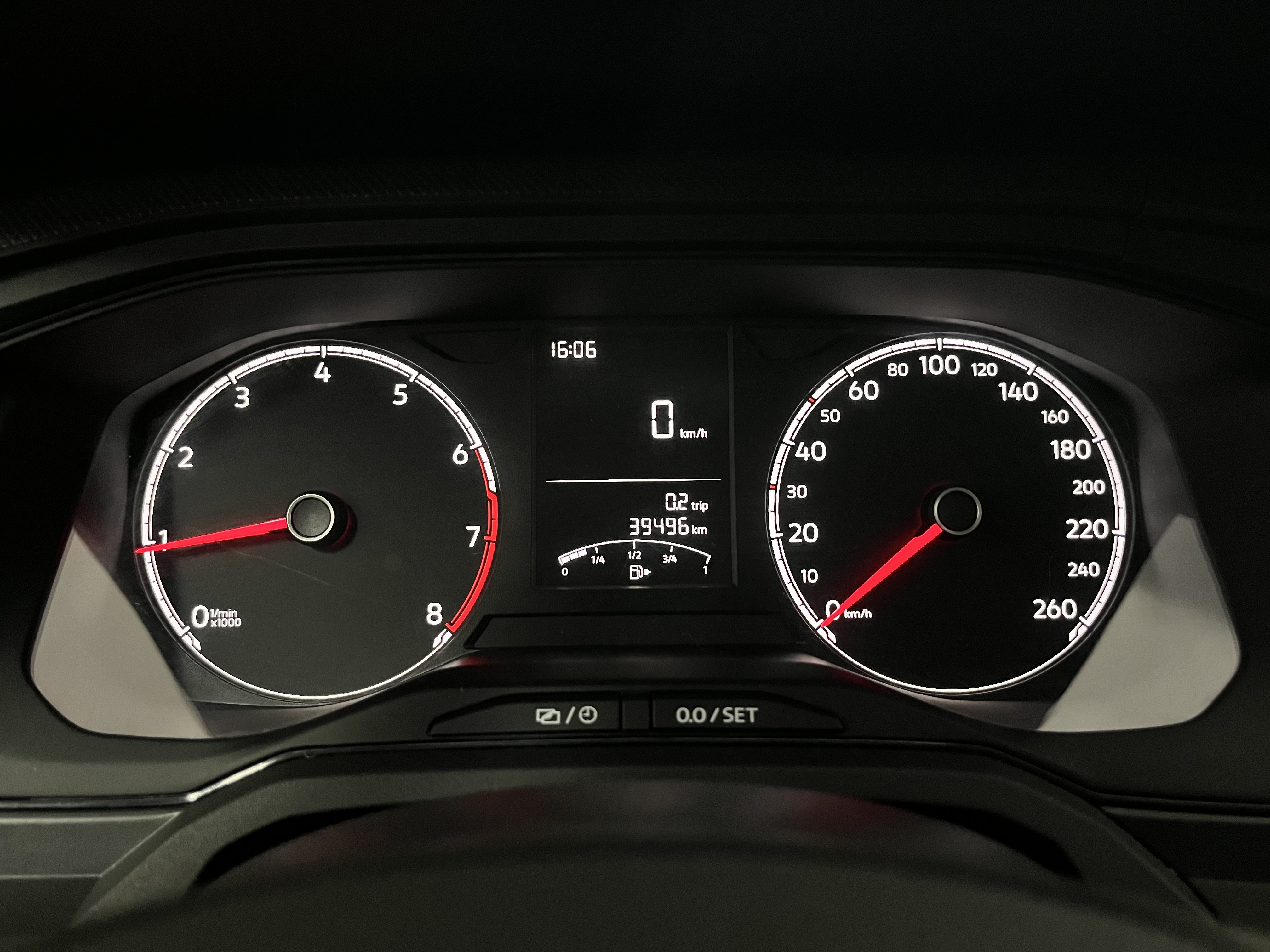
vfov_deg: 53.1
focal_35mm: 26
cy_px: 476
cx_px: 635
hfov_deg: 67.3
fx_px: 954
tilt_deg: -17.5
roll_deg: +0.7
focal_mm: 5.1
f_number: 1.6
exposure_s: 1/30
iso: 640
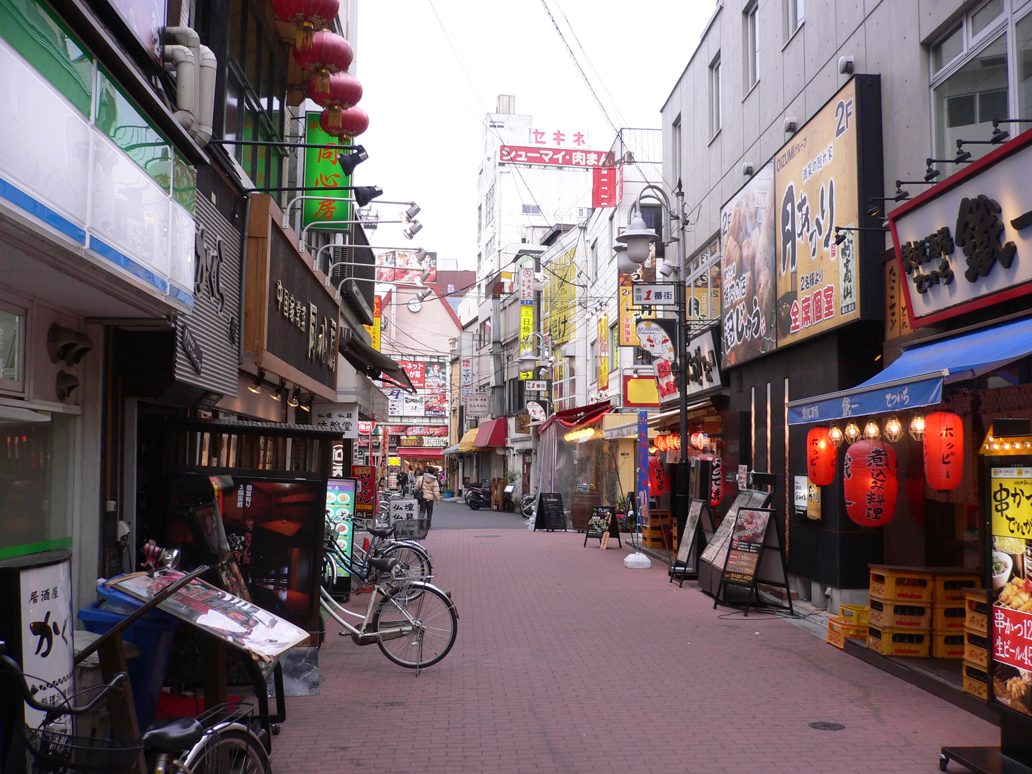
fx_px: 1043
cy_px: 387
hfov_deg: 52.6
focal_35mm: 35
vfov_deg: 40.7
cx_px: 516
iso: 100
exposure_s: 1/100
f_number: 2.8
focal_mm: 5.8
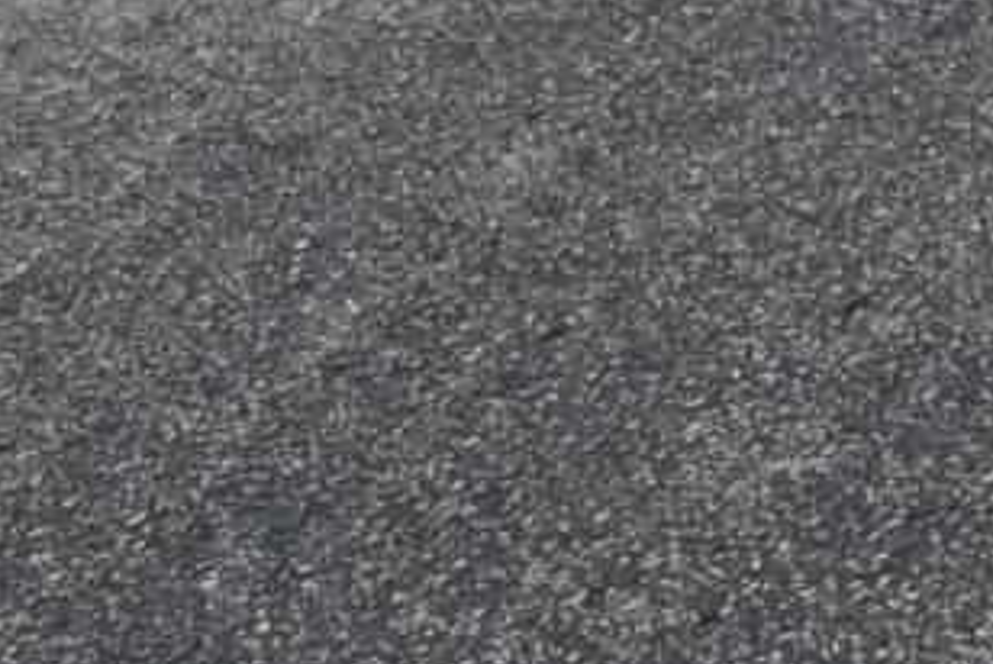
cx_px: 3214
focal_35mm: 214
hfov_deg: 7.9
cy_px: -956
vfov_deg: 6.1
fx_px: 5908
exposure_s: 1/250
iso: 100
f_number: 8
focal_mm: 22
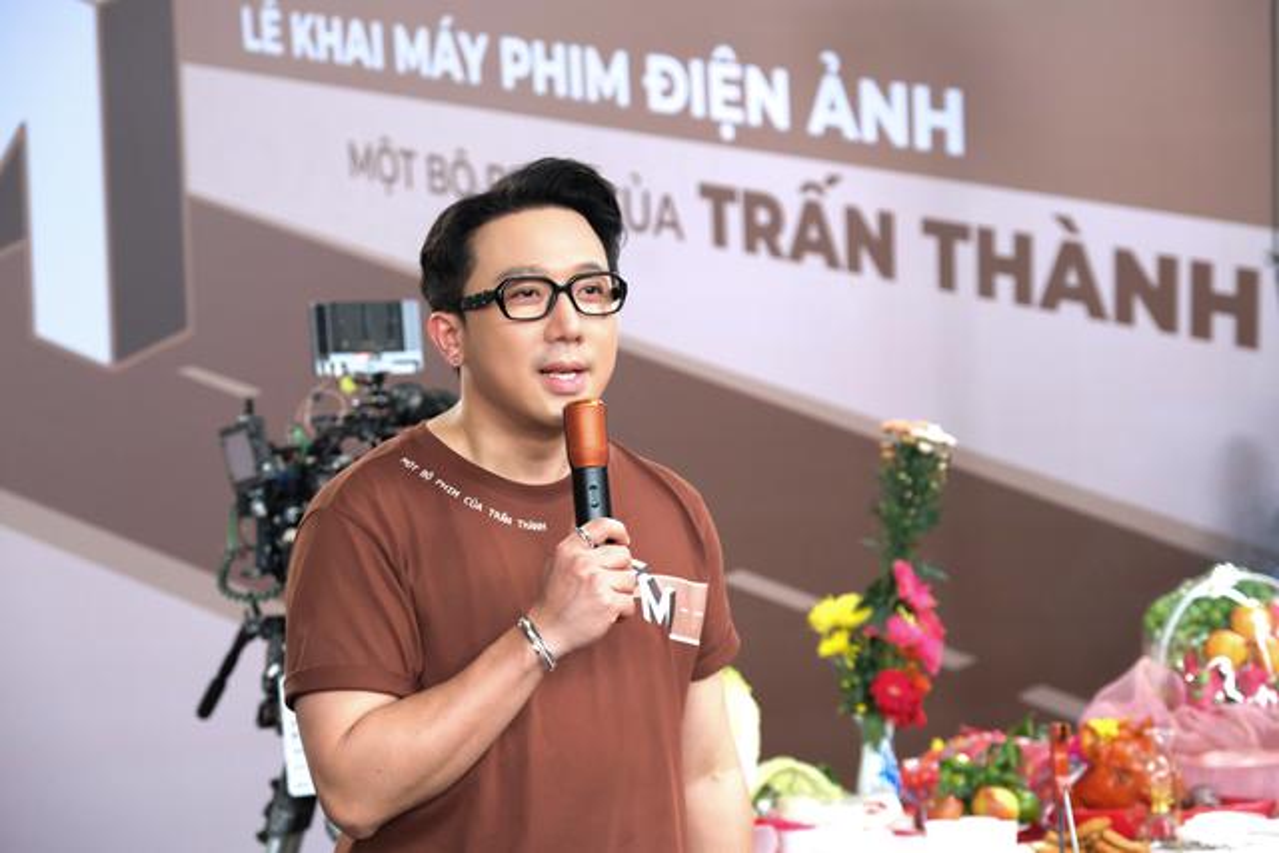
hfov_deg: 24.5
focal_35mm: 83
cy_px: 426
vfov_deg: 16.5
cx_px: 640
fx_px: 2949
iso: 3200
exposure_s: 1/500
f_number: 3.6
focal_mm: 55
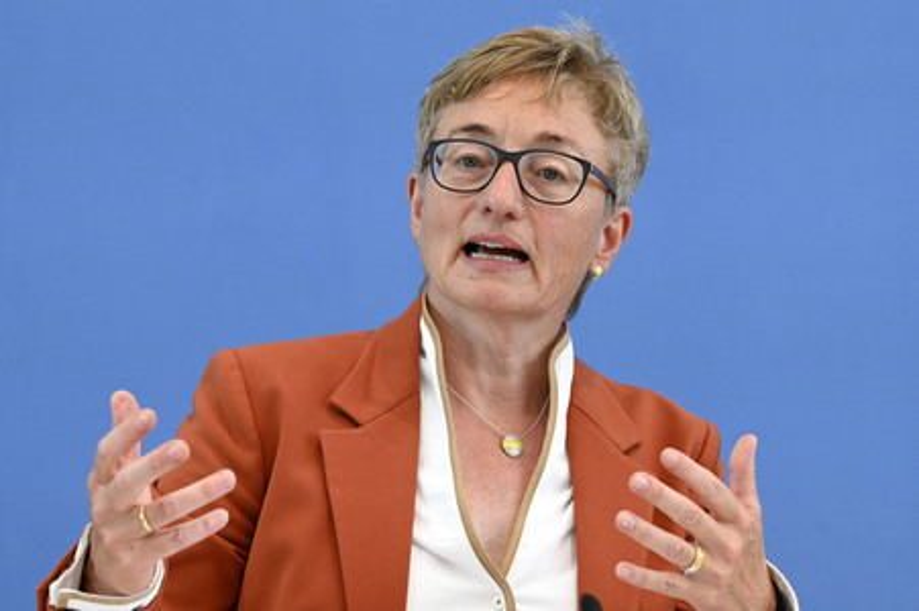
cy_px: 306
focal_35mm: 120
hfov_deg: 17.1
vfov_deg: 11.4
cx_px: 460
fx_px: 3061
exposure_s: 1/800
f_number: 6.3
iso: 3200
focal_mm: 120
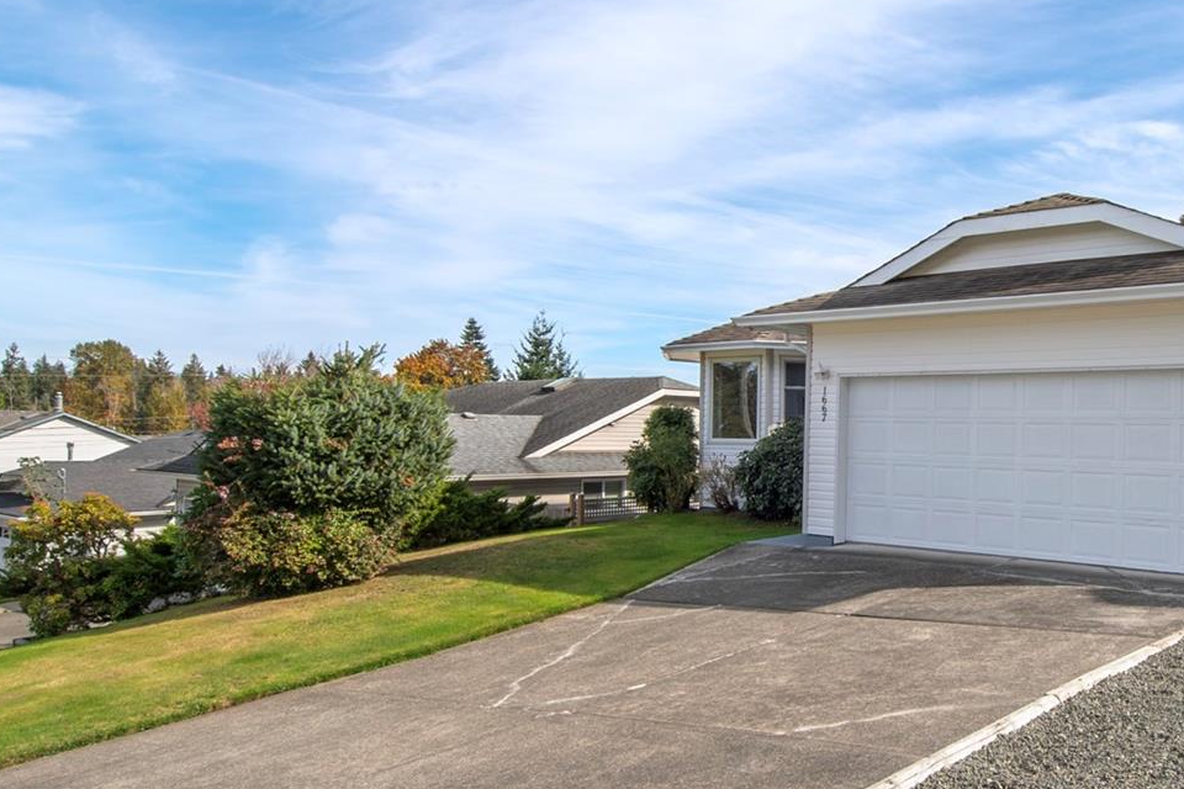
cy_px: 423
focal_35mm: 30
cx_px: 834
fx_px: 987
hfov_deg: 59.7
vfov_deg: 43.6
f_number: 11
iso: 320
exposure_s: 1/500
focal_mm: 12
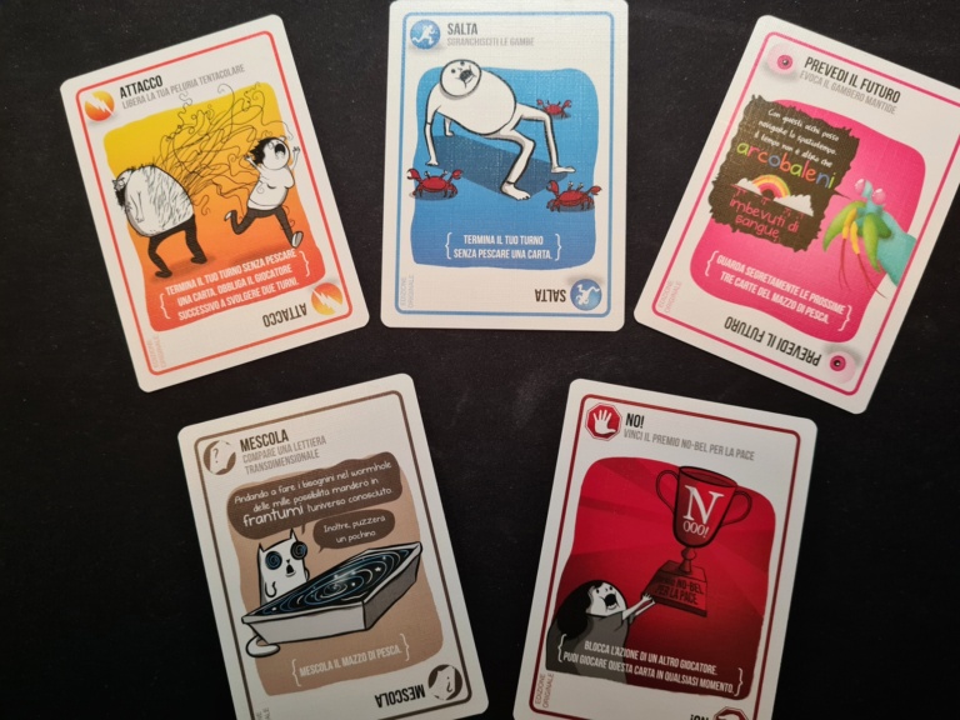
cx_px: 480
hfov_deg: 67.3
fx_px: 721
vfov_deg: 53.1
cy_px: 360
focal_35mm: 26
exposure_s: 1/40
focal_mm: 5.4
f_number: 1.8
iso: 500
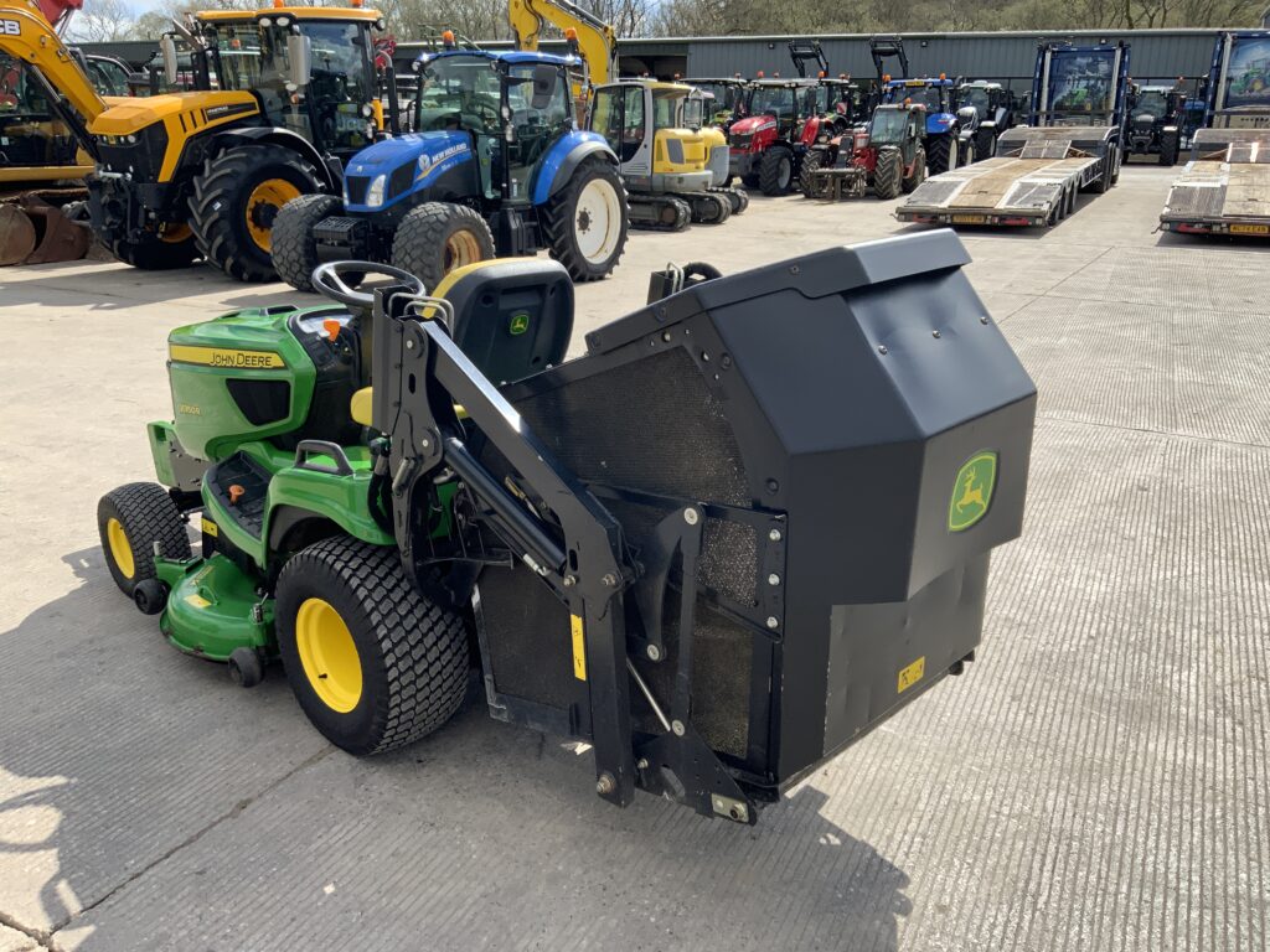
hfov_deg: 61.7
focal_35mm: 29
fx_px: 1064
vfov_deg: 48.2
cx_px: 635
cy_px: 476
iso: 16
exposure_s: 1/1195
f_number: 1.8
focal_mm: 3
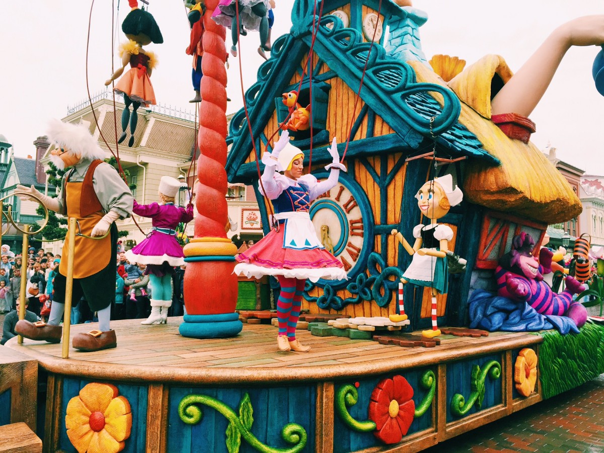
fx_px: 506
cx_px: 302
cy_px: 226
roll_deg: -1.2
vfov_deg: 48.2
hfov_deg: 61.7
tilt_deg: +3.6
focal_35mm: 29
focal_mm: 4.15
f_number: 2.2
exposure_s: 1/638
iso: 32
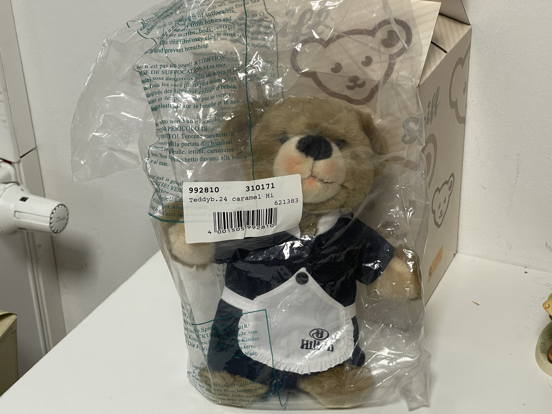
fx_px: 1021
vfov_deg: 22.9
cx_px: 276
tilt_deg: -29.8
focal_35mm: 64
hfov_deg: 30.3
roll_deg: +1.7
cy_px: 207
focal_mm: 7.5
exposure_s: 1/50
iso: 160
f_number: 2.2
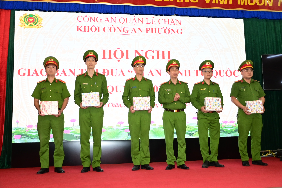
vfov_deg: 36.9
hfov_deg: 53.1
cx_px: 141
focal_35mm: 36
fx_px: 282
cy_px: 94
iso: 1250
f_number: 4
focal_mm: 24
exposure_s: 1/200
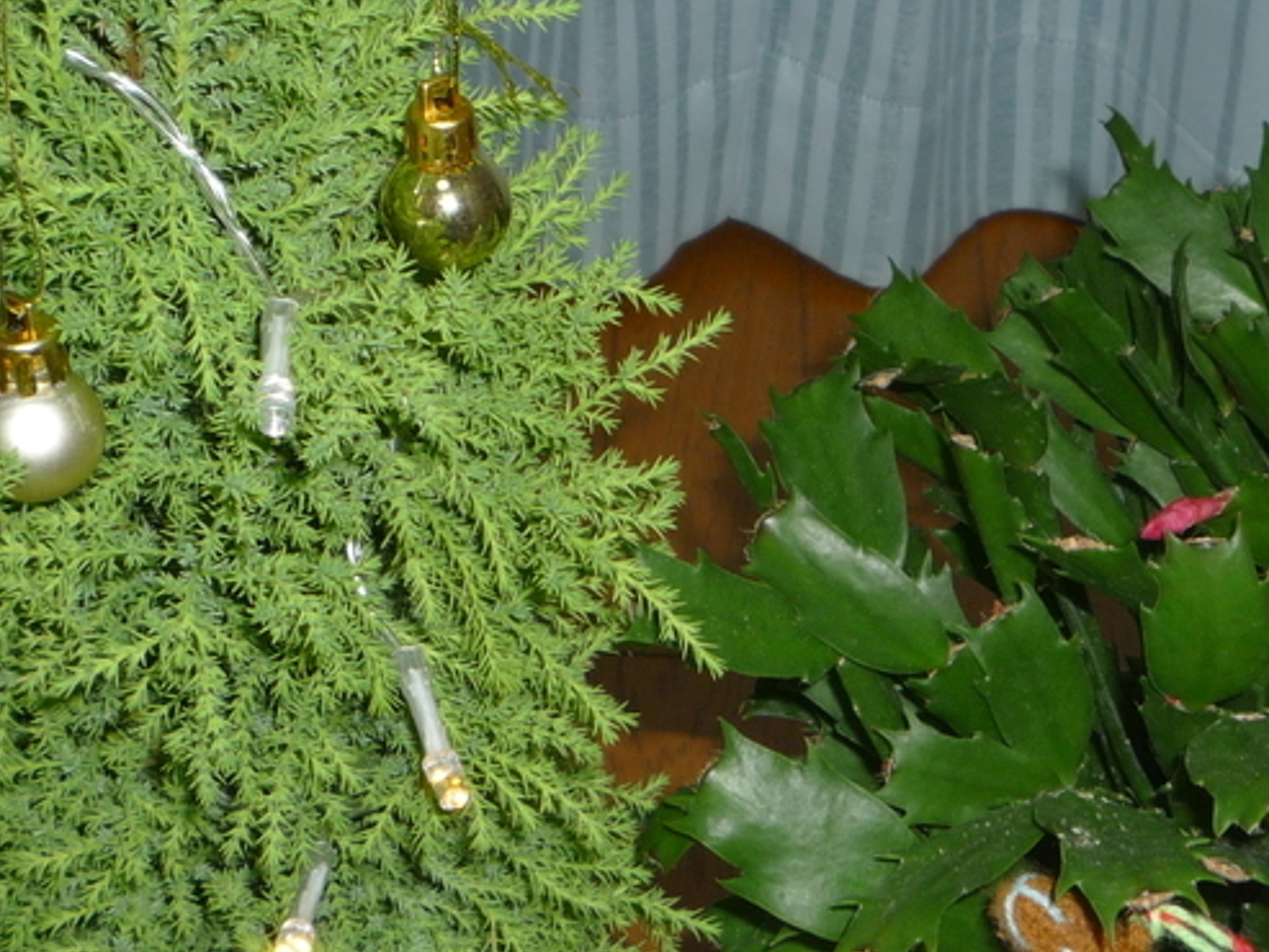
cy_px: 381
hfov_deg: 26.5
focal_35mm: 73
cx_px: 839
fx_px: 2677
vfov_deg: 20.2
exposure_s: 1/30
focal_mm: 5.2
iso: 100
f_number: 3.3
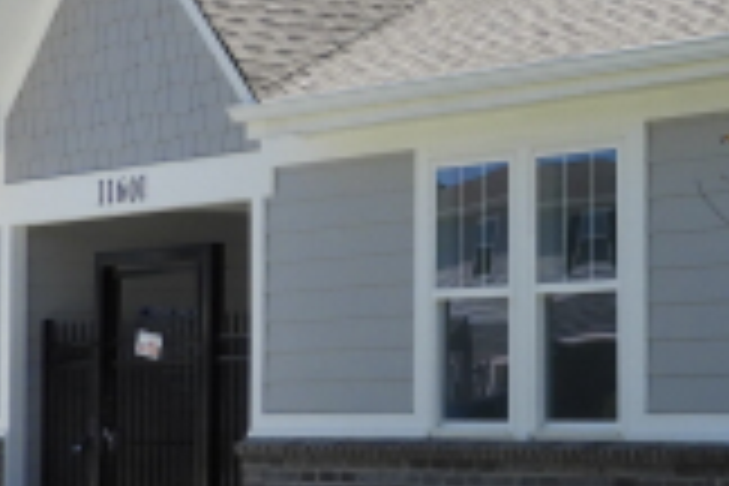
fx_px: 2430
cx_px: 907
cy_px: 238
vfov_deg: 11.4
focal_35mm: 120
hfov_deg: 16.3
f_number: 3.5
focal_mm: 5
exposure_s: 1/1000
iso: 100
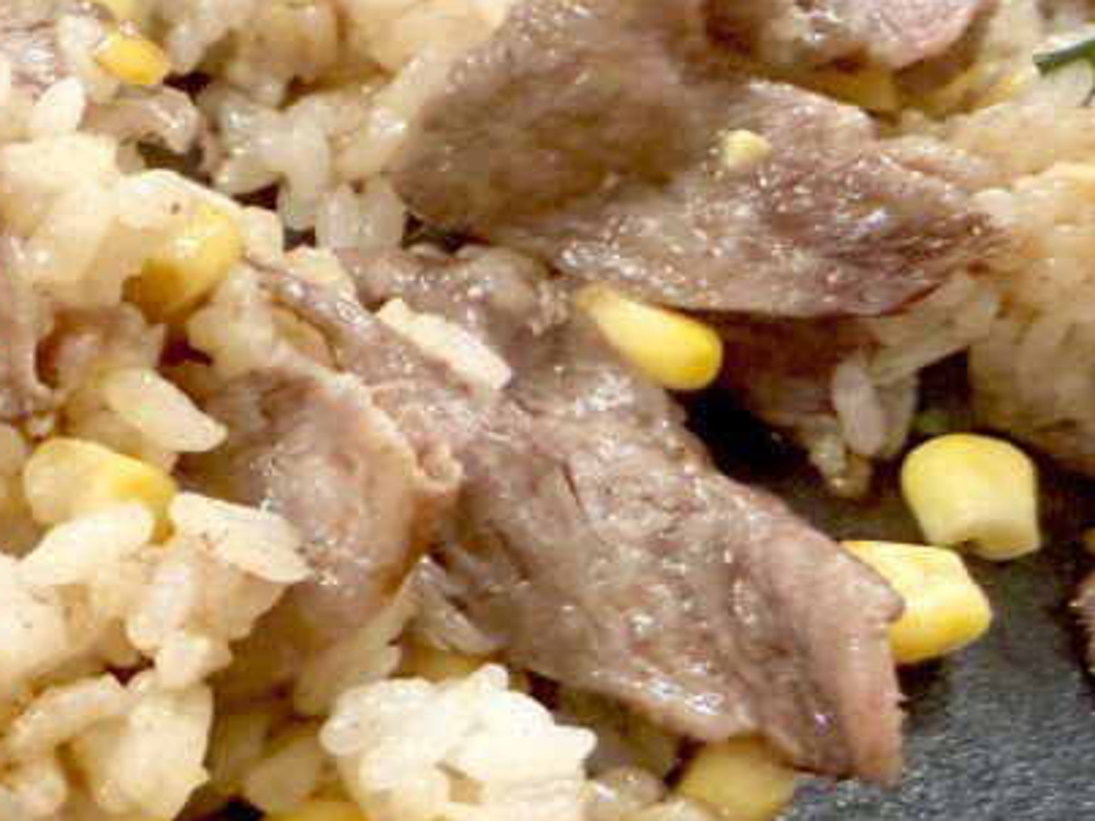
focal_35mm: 61
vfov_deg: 24.0
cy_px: 454
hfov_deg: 29.3
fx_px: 1929
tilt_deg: -47.4
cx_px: -33
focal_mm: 2.22
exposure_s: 1/50
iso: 500
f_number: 2.2
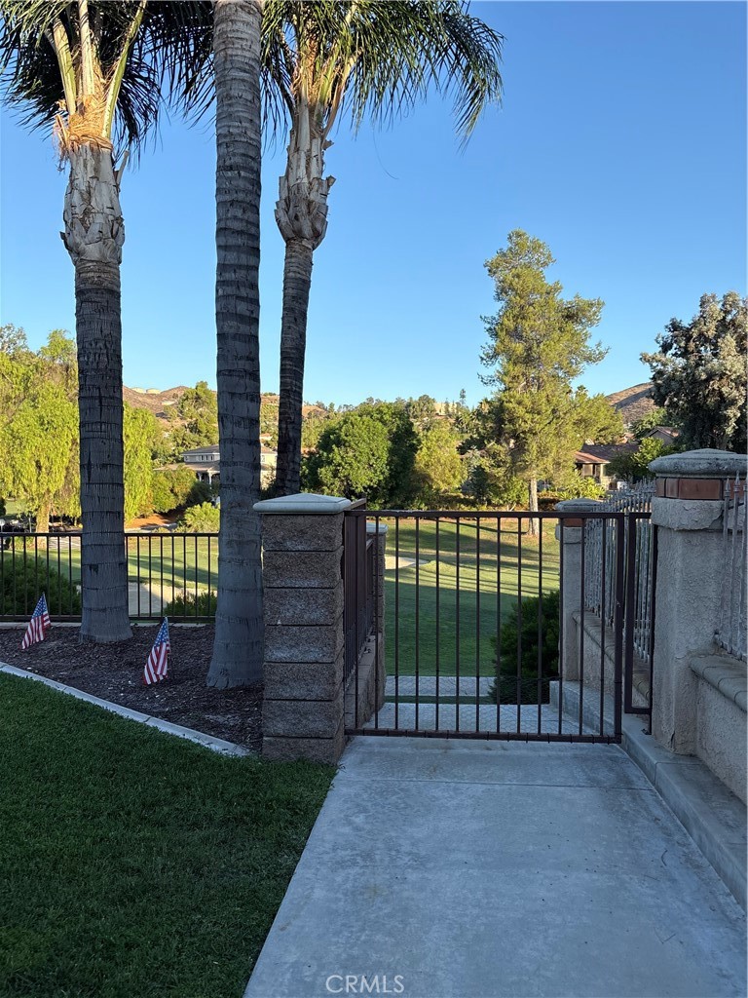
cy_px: 499
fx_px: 749
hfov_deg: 53.1
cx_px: 374
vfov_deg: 67.3
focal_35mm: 26
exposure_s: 1/1135
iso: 50
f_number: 1.6
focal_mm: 5.96
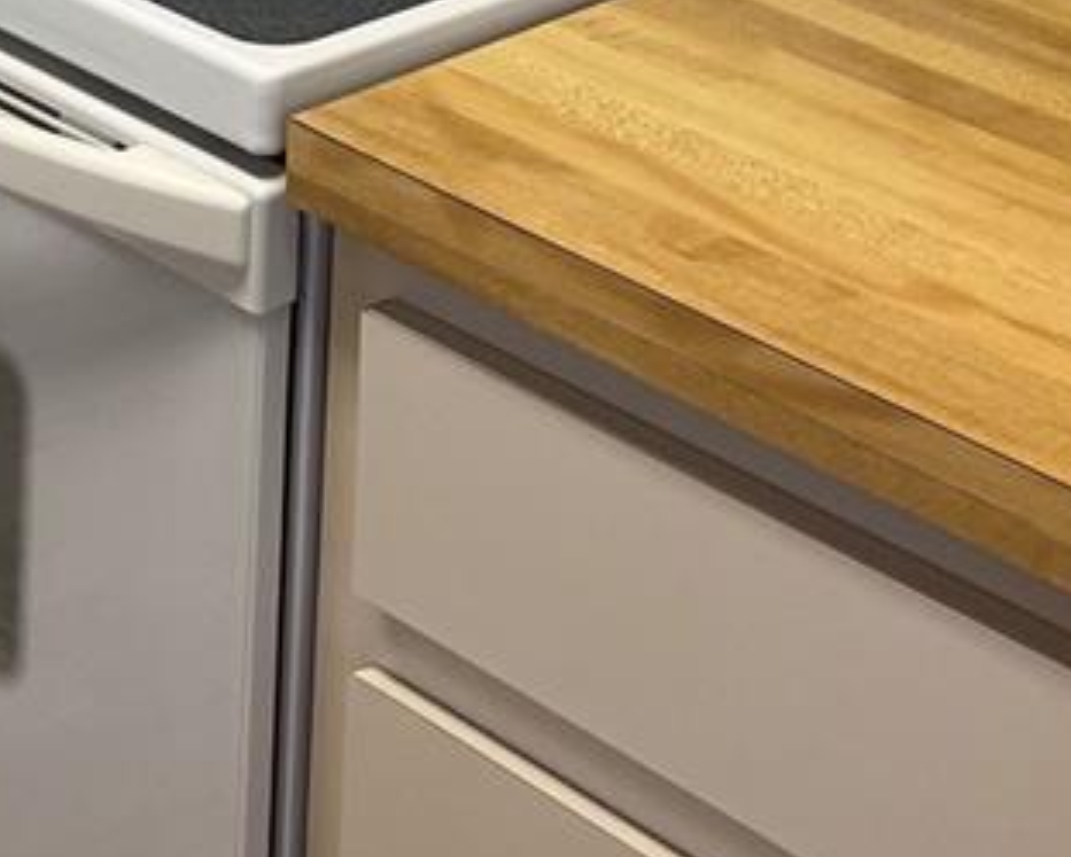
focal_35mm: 98
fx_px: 3107
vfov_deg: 14.1
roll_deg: -1.9
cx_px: 293
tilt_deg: -10.3
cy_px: -644
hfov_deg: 19.4
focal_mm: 5.1
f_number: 1.6
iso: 64
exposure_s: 1/60
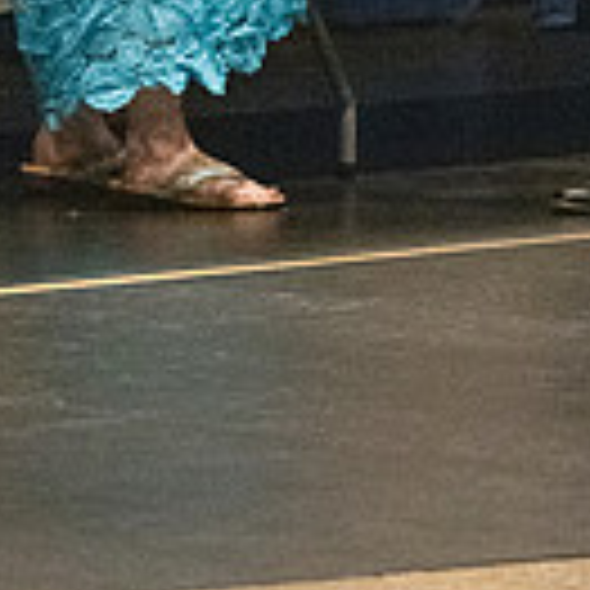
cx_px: 329
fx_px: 9256
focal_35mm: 480
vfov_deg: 3.6
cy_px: -414
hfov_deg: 3.7
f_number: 3.2
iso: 10000
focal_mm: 110
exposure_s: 1/400
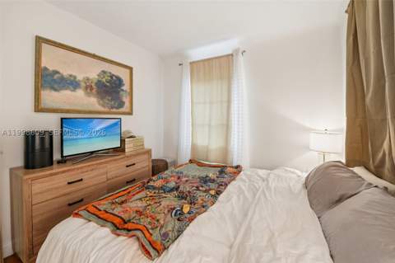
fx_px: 153
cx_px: 198
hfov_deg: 104.3
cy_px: 132
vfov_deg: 81.1
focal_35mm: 14
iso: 200
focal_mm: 14
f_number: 8
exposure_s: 1/2
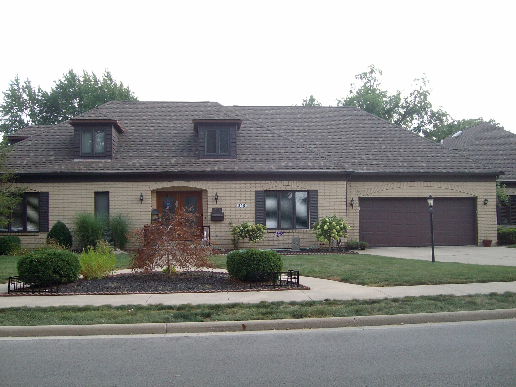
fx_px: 522
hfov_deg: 52.6
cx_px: 258
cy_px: 194
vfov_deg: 40.7
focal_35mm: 35
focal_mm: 5.8
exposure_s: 1/259
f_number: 2.8
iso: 80
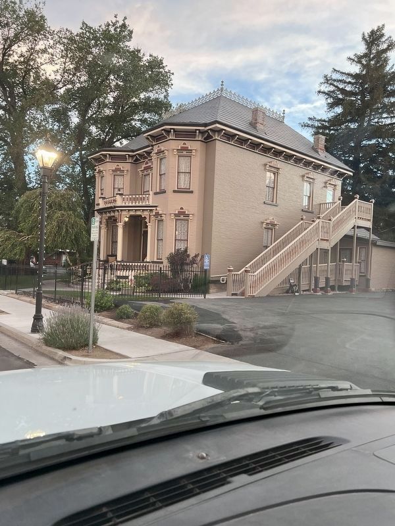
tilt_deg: +0.1
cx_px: 198
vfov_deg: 67.3
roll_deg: -3.7
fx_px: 396
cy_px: 263
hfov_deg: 53.1
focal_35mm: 26
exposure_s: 1/121
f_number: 1.5
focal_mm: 5.7
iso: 80
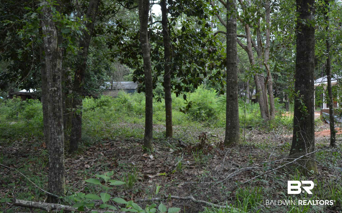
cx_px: 171
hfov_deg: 52.8
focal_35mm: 37
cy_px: 104
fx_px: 345
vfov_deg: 34.4
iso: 400
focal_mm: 24
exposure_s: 1/100
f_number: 7.1
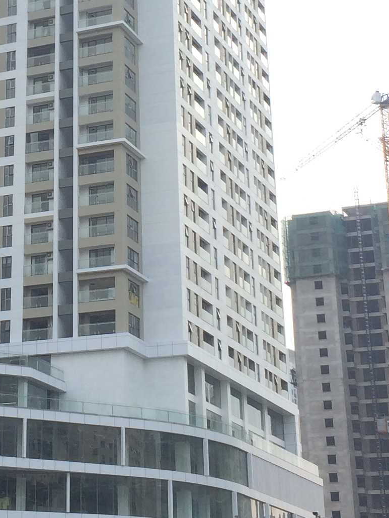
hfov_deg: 15.3
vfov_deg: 20.3
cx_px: 21
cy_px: 56
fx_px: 1424
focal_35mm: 95
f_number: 2.2
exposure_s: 1/760
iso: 32
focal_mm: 4.12
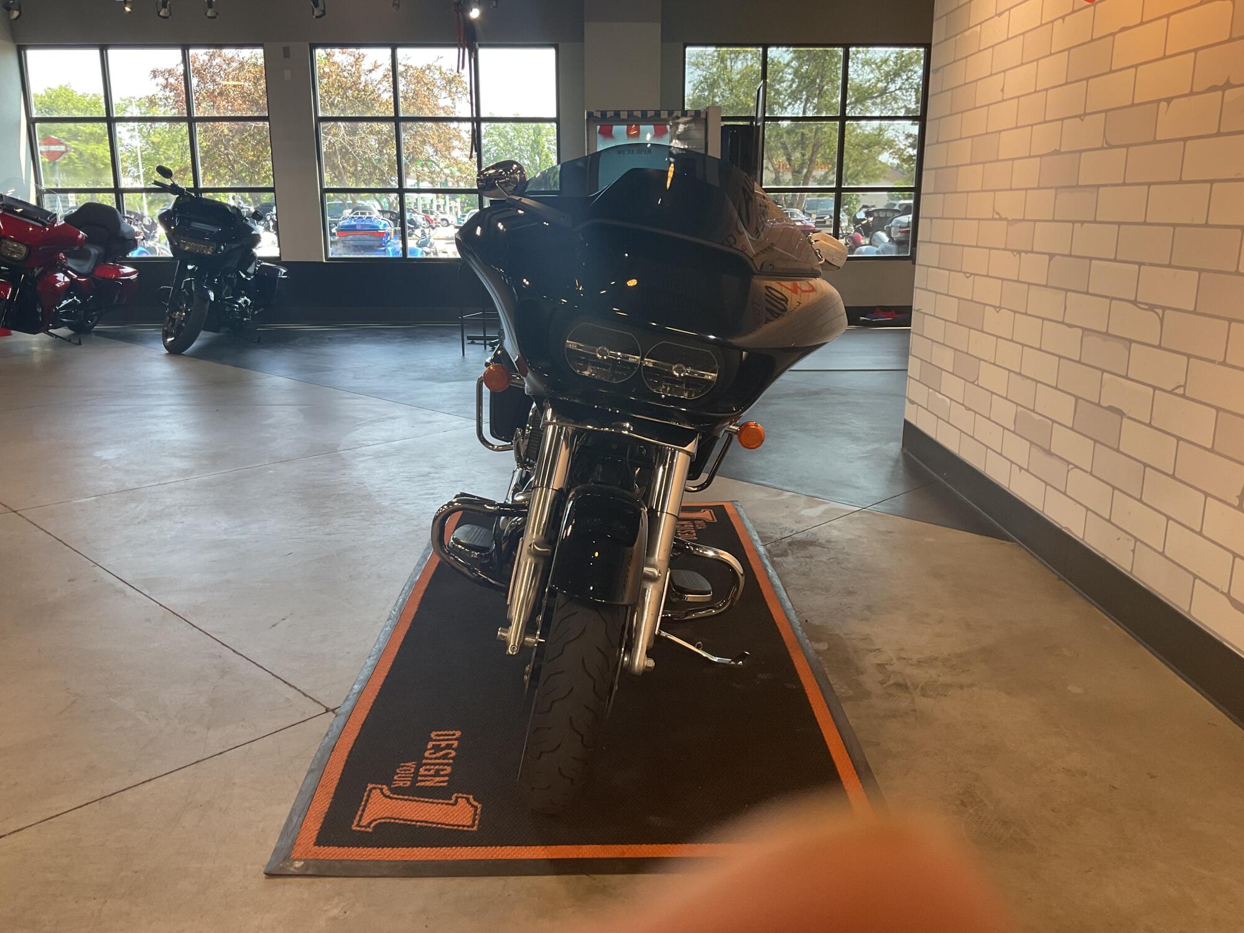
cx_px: 622
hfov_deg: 61.7
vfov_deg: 48.2
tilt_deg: -14.7
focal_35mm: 29
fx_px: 1042
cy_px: 466
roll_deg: +1.8
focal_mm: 3
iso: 64
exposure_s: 1/100
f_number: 1.8
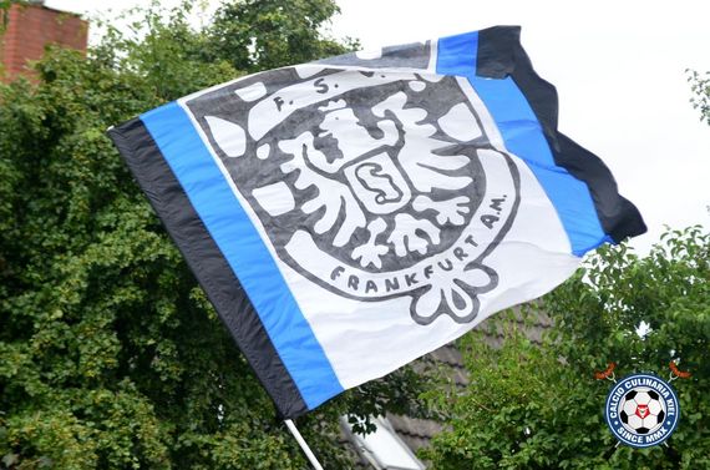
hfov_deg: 6.9
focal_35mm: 300
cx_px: 355
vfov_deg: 4.6
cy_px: 235
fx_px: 5902
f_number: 5.6
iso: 640
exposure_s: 1/1600
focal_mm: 200
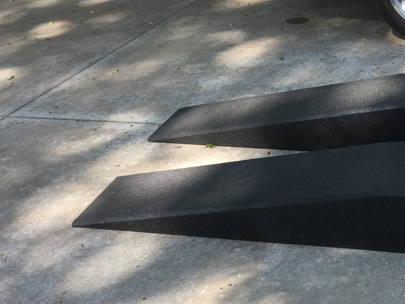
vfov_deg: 29.5
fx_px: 573
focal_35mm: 49
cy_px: 196
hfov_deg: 37.2
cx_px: 339
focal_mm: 4.15
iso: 25
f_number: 2.2
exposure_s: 1/212
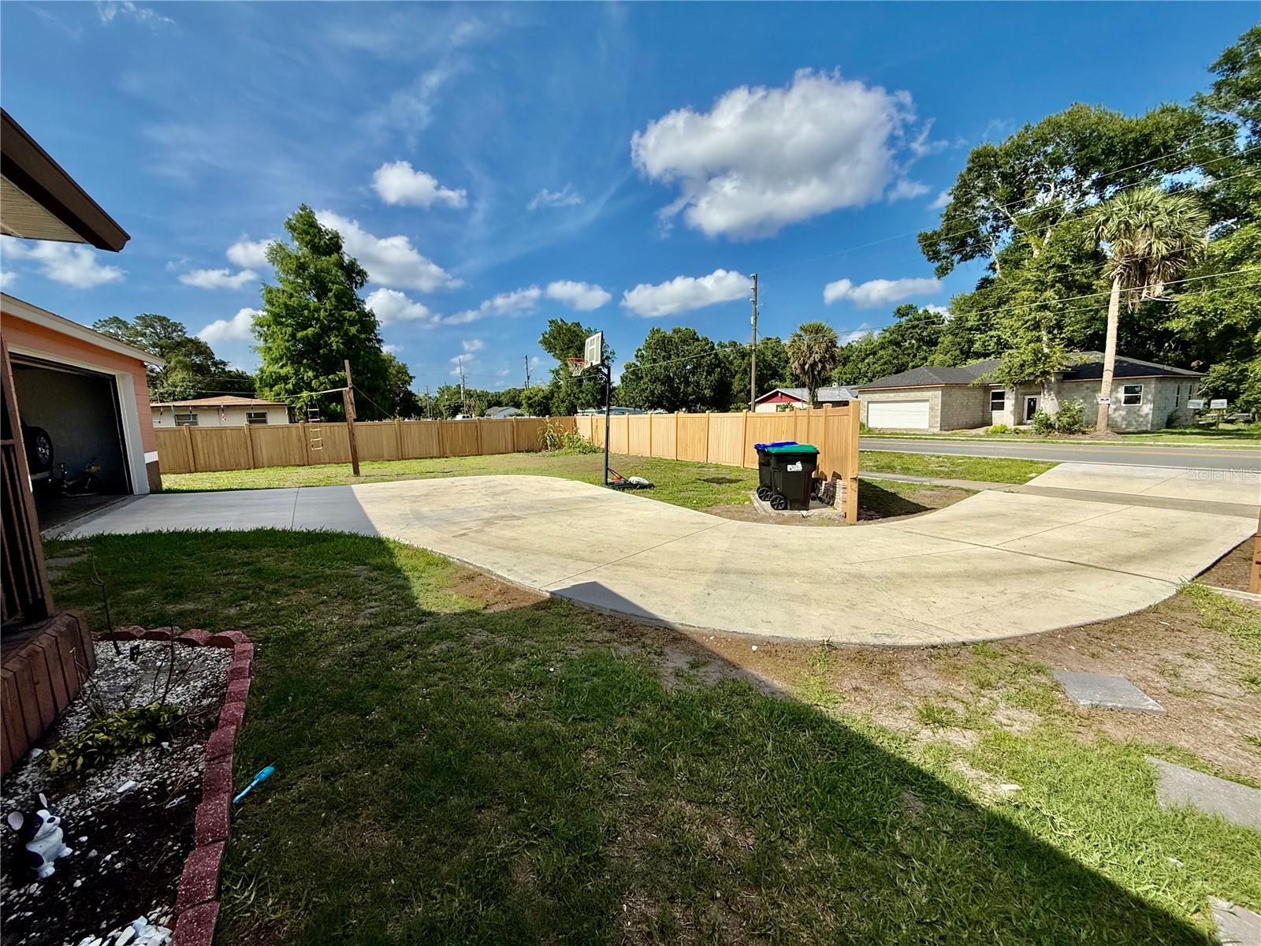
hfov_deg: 102.1
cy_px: 473
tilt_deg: -6.7
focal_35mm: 14
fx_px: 510
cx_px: 630
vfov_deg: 85.7
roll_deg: +1.7
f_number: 2.2
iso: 50
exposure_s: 1/3891
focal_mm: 2.22
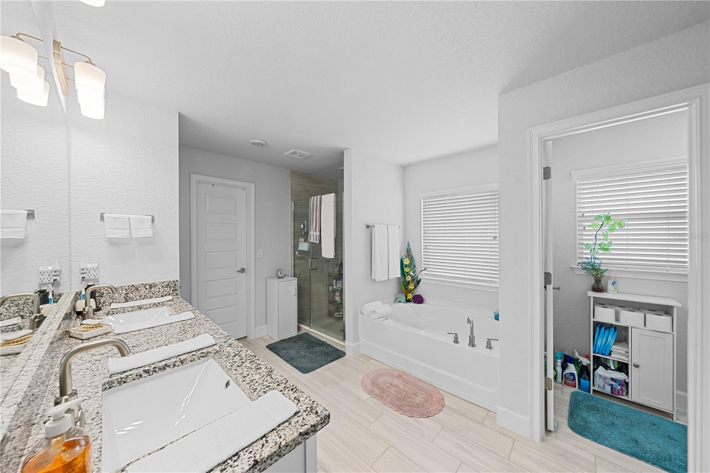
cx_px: 355
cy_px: 236
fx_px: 237
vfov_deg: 90.0
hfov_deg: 112.6
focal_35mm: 12
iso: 100
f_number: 9
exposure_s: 2
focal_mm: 12
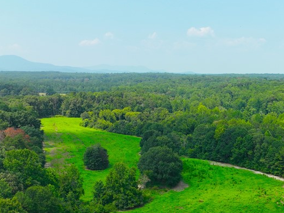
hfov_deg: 40.1
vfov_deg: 30.2
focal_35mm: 47
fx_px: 386
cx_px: 179
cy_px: 168
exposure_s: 1/160
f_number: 2.8
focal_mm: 12.29
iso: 100
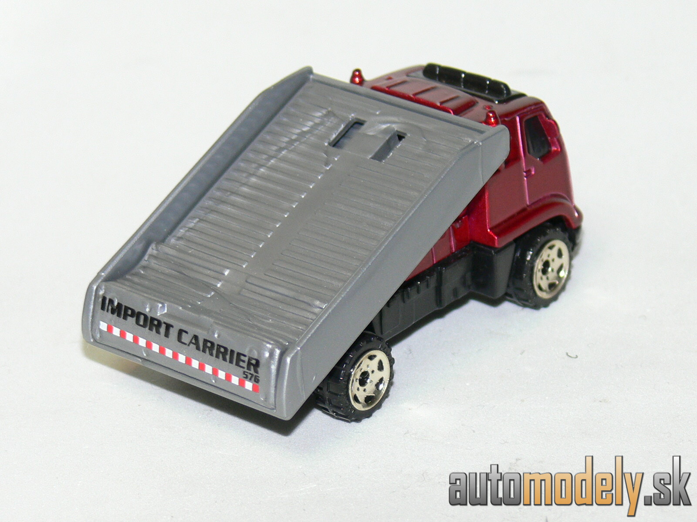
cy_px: 261
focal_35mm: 172
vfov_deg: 8.6
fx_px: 3463
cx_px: 348
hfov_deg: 11.5
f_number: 3.6
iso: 100
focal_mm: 22.8
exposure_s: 1/30
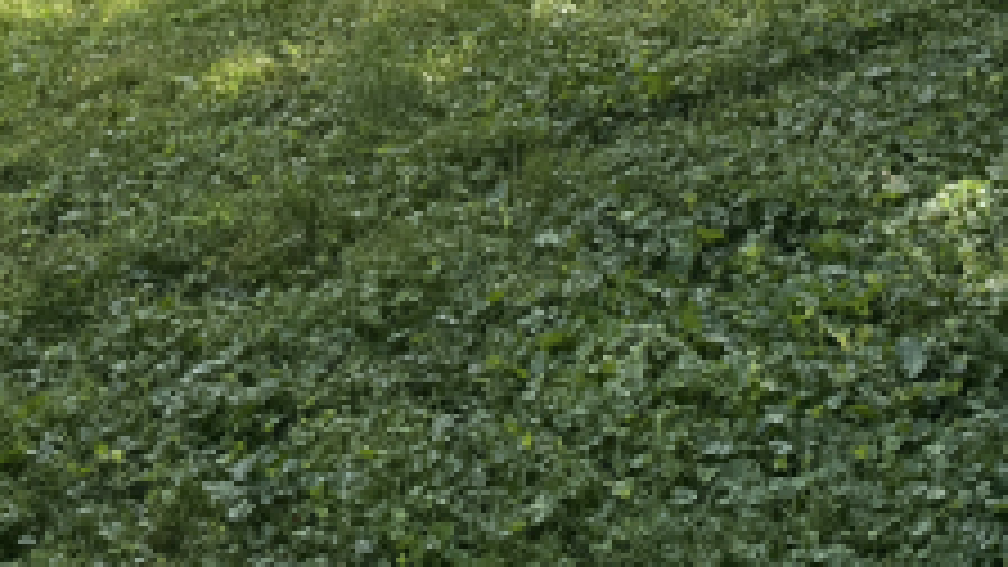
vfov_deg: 13.7
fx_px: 2085
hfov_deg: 26.9
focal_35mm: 78
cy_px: -477
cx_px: 290
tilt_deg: -1.7
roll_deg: +0.3
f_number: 1.78
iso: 80
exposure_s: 1/1151
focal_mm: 6.76
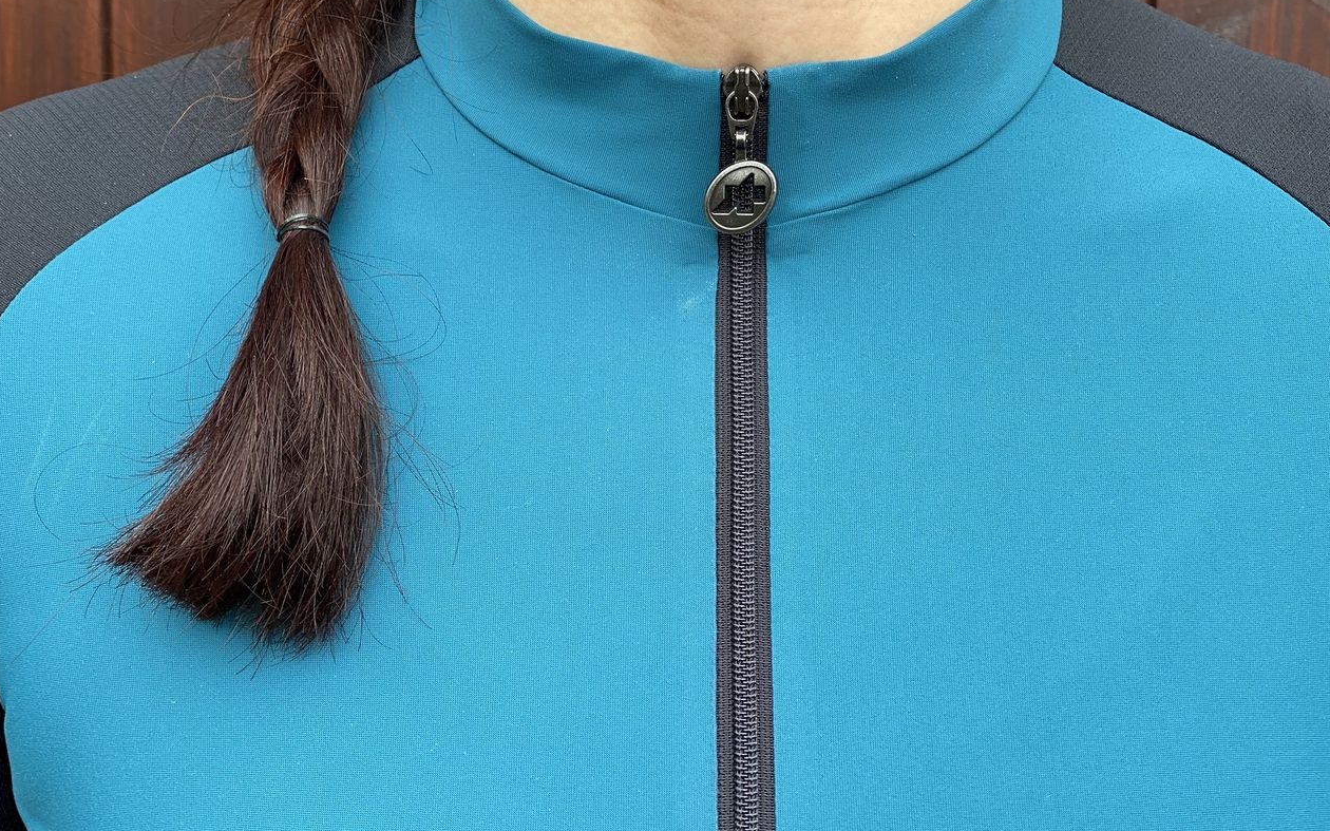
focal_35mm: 56
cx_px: 656
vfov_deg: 23.1
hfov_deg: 36.3
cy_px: 358
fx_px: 2029
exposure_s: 1/122
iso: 25
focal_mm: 6
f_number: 2
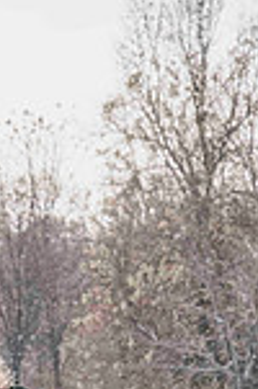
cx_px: -95
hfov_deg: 6.1
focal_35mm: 224
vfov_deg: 9.0
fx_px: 2419
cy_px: 574
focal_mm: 75
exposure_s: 1/1000
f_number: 18
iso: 800
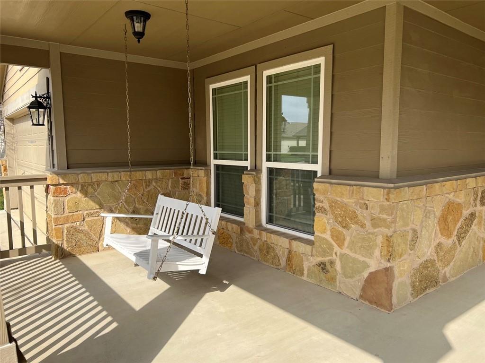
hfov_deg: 67.3
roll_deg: +0.1
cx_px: 242
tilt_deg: -5.8
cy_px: 182
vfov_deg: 53.1
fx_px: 364
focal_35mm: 26
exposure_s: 1/2165
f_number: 1.5
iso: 50
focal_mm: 5.7
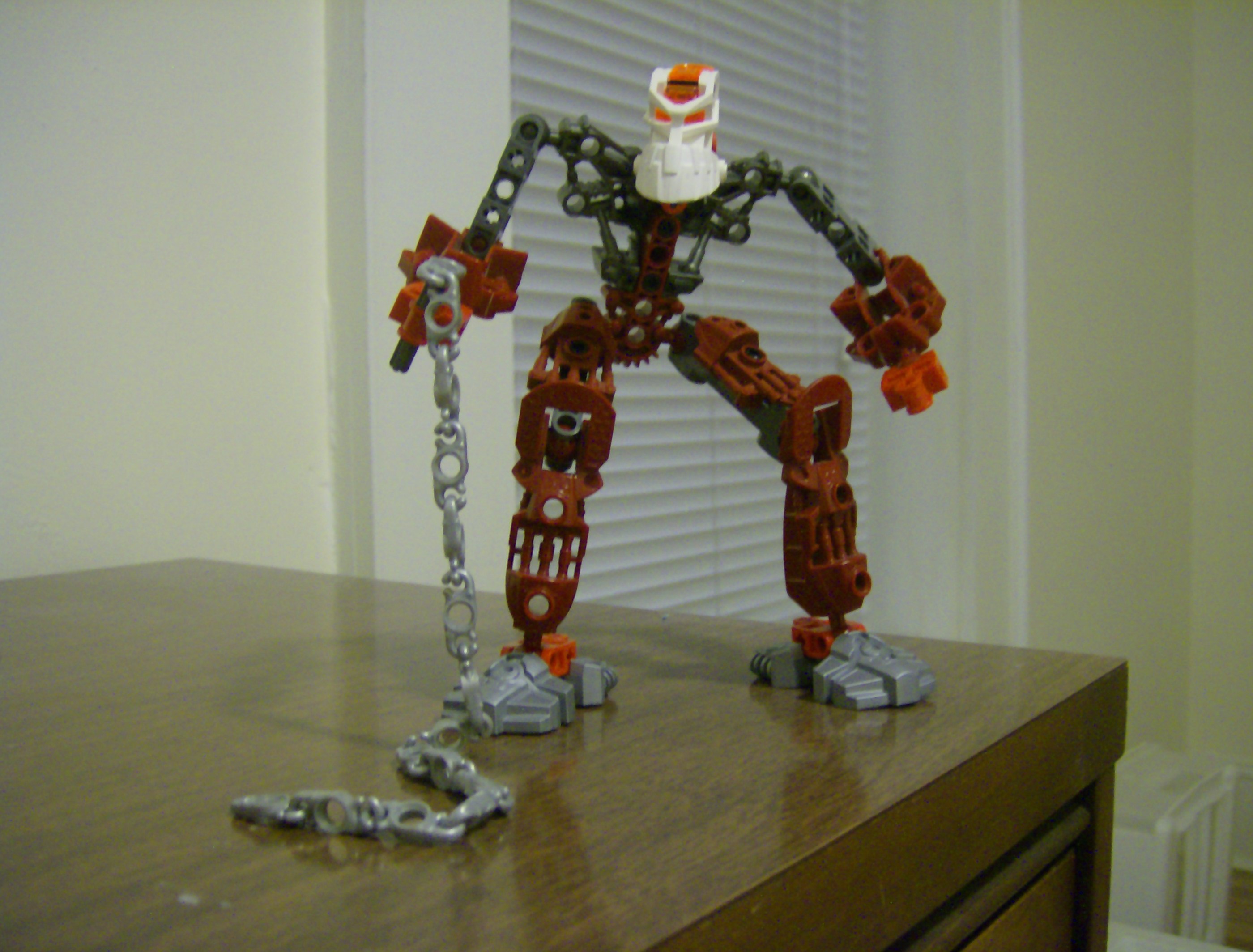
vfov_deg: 40.0
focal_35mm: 36
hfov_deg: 51.1
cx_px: 626
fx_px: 1309
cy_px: 476
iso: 200
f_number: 2.8
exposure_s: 1/3.34
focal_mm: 6
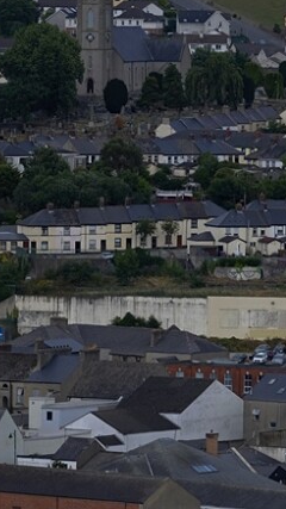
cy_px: 256
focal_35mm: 424
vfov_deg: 5.1
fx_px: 5720
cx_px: 504
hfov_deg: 2.9
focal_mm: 128.3
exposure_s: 1/1400
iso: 400
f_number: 5
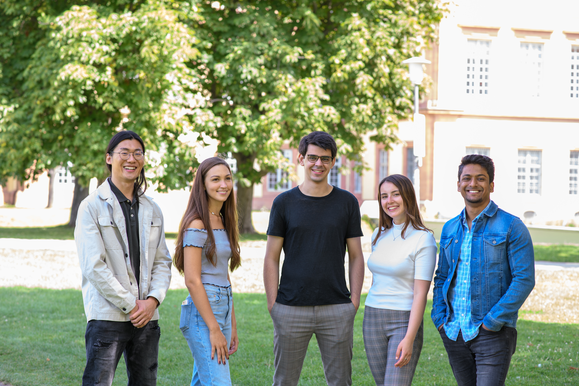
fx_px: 1383
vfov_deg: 15.9
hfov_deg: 23.6
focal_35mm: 86
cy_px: 192
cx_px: 287
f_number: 4
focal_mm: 85
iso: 400
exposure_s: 1/160
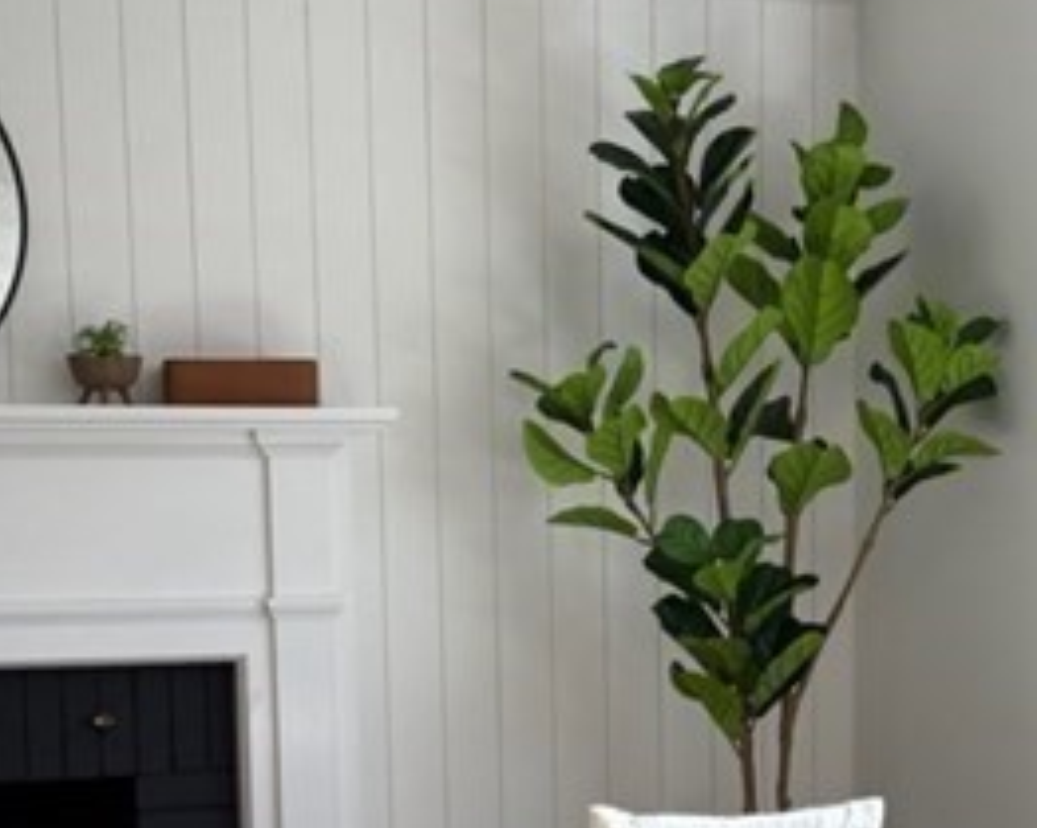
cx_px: 550
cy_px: 872
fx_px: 2636
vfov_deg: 17.3
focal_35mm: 86
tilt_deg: -6.8
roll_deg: +1.0
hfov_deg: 22.2
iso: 100
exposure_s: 1/396
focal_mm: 6.76
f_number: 1.78
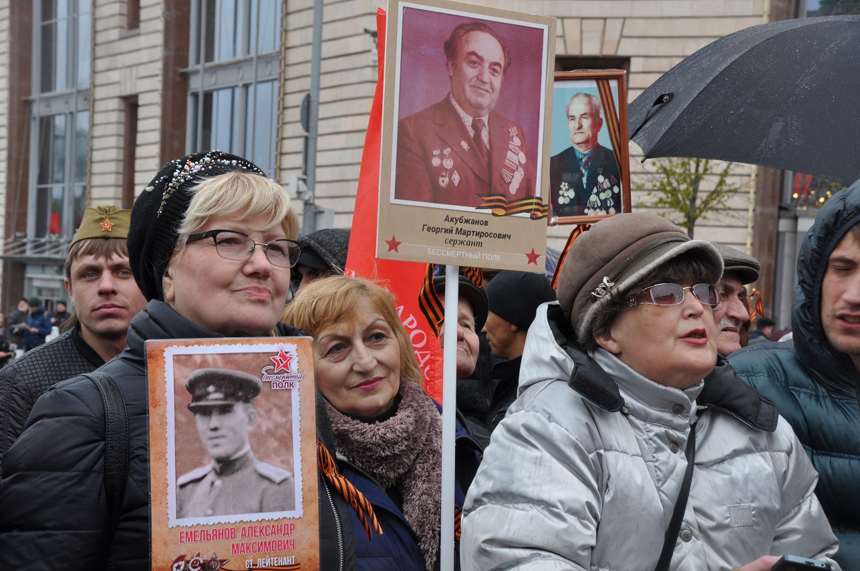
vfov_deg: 17.5
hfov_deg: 26.0
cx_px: 430
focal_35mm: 78
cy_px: 286
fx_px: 1861
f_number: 11
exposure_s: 1/125
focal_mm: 52
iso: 200
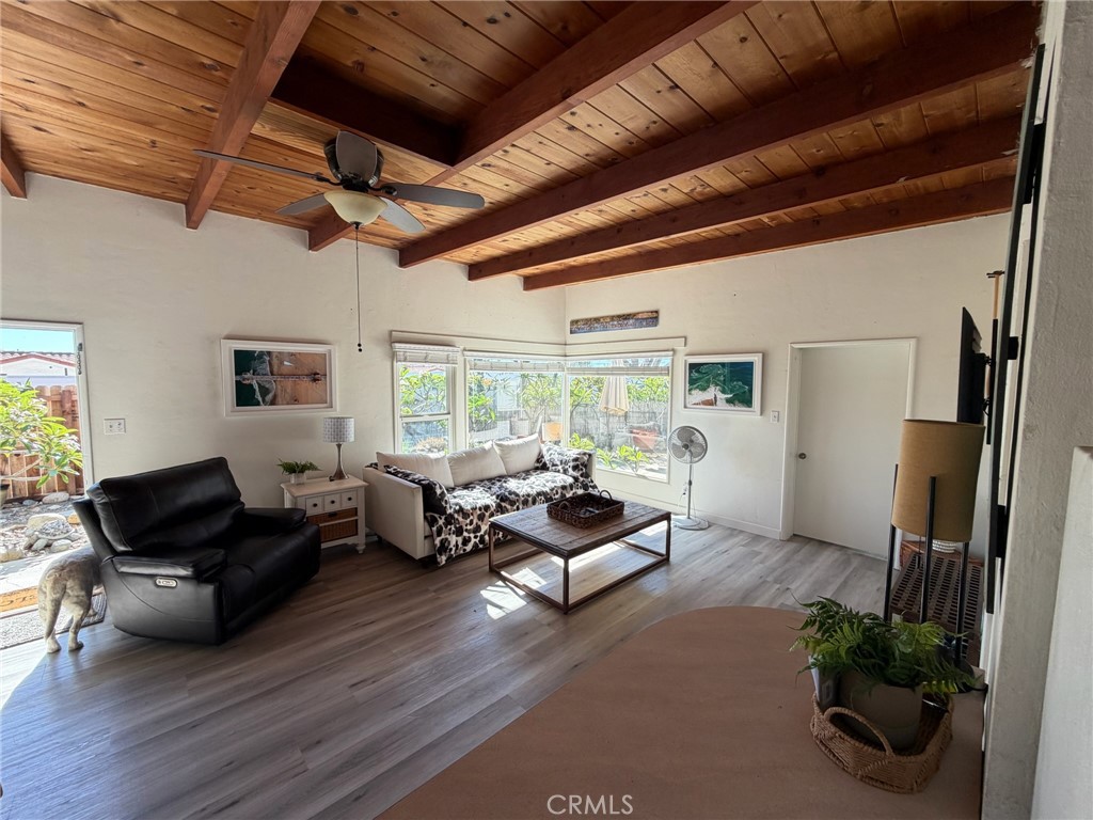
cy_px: 410
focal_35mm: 14
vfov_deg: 85.7
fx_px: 442
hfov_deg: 102.1
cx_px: 546
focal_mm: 2.22
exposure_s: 1/121
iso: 50
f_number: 2.2
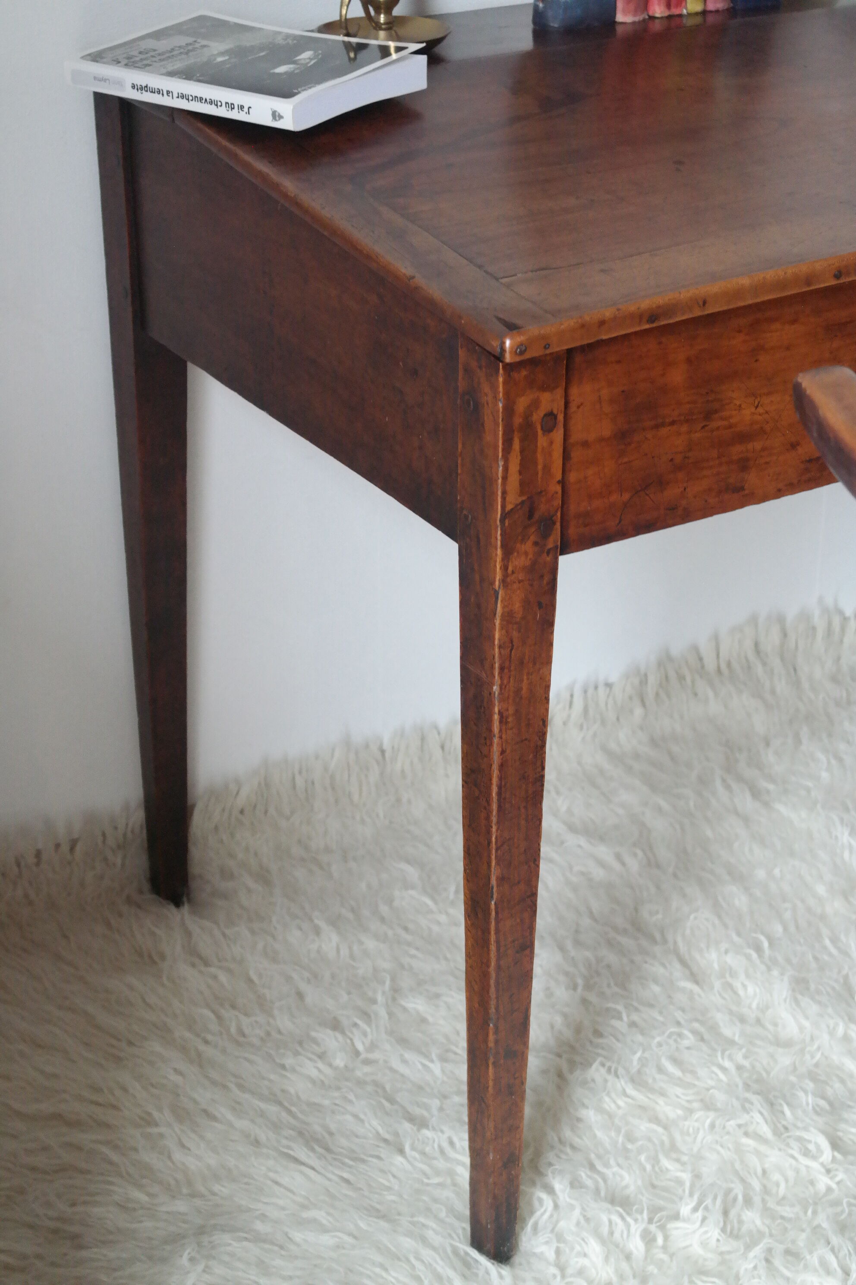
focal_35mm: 69
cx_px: 428
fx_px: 2461
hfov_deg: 19.7
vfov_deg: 29.2
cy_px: 642
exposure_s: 1/30
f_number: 5.6
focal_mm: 45
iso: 3200
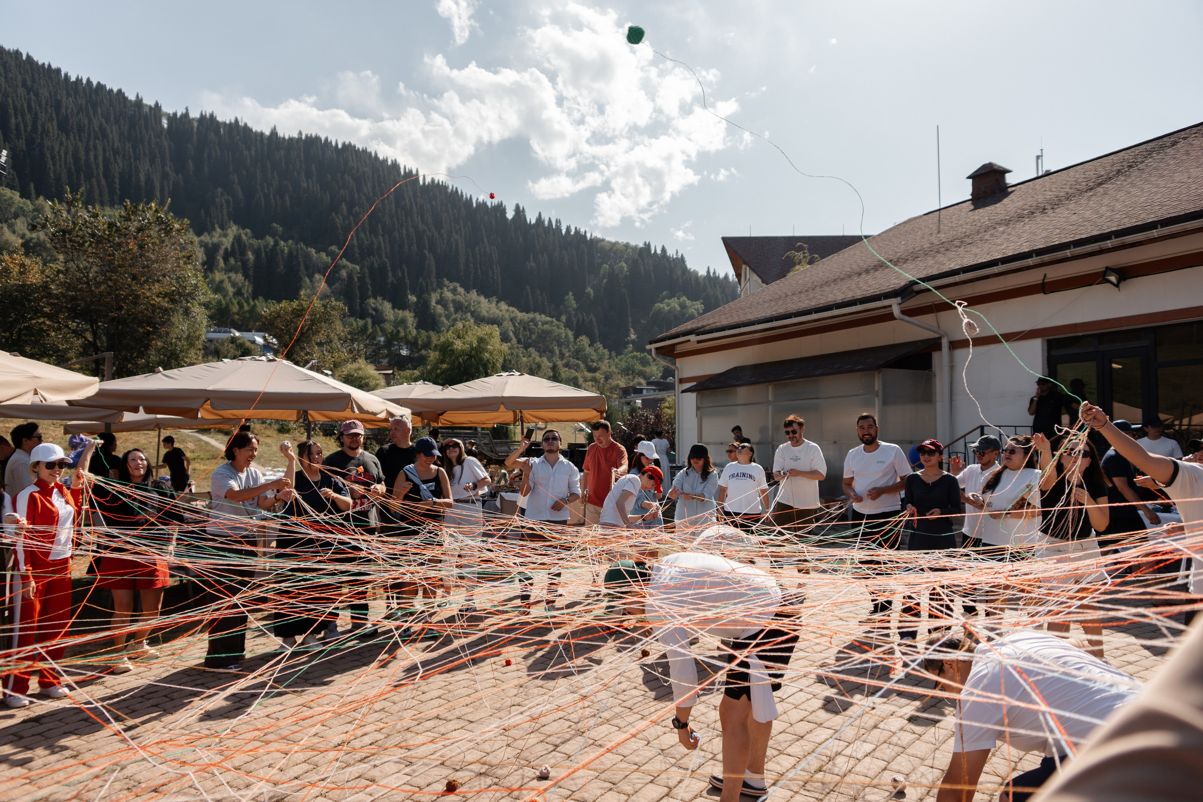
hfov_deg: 73.7
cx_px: 602
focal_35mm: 24
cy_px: 401
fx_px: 802
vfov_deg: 53.1
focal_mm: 24
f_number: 2.8
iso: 100
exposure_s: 1/1600
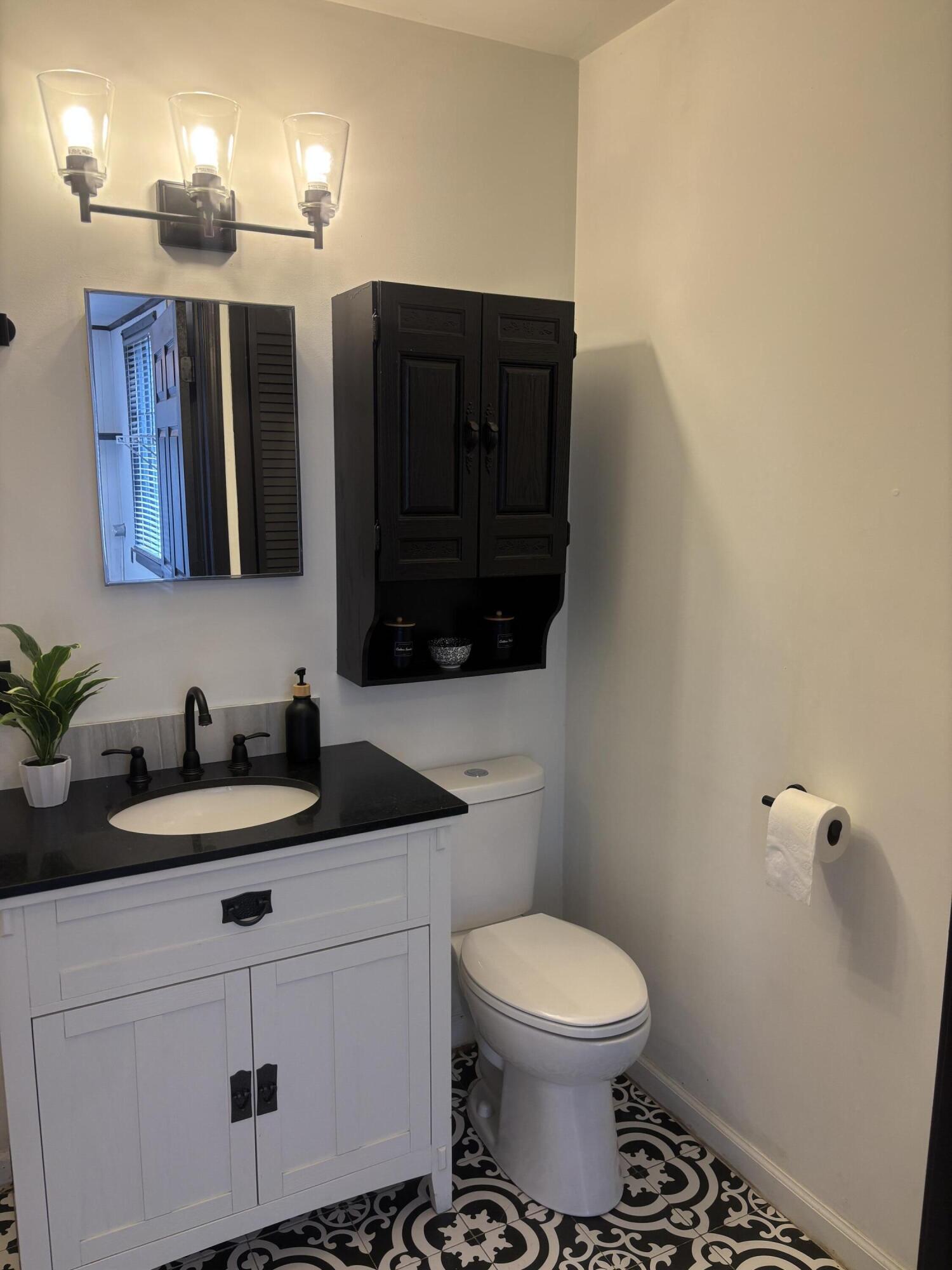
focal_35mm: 26
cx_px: 476
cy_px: 635
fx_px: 953
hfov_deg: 53.1
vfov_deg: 67.3
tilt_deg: -9.1
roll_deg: -0.6
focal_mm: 5.96
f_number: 1.6
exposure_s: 1/60
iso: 100
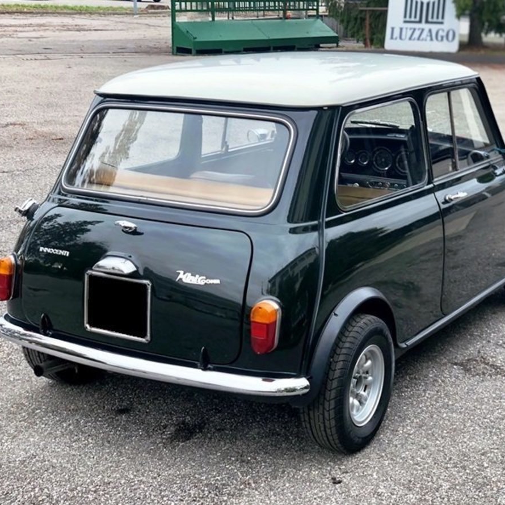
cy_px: 253
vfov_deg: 27.7
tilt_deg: -15.2
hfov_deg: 27.7
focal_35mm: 62
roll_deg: -1.3
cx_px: 297
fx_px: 1023
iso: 16
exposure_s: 1/40
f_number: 2.4
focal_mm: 6
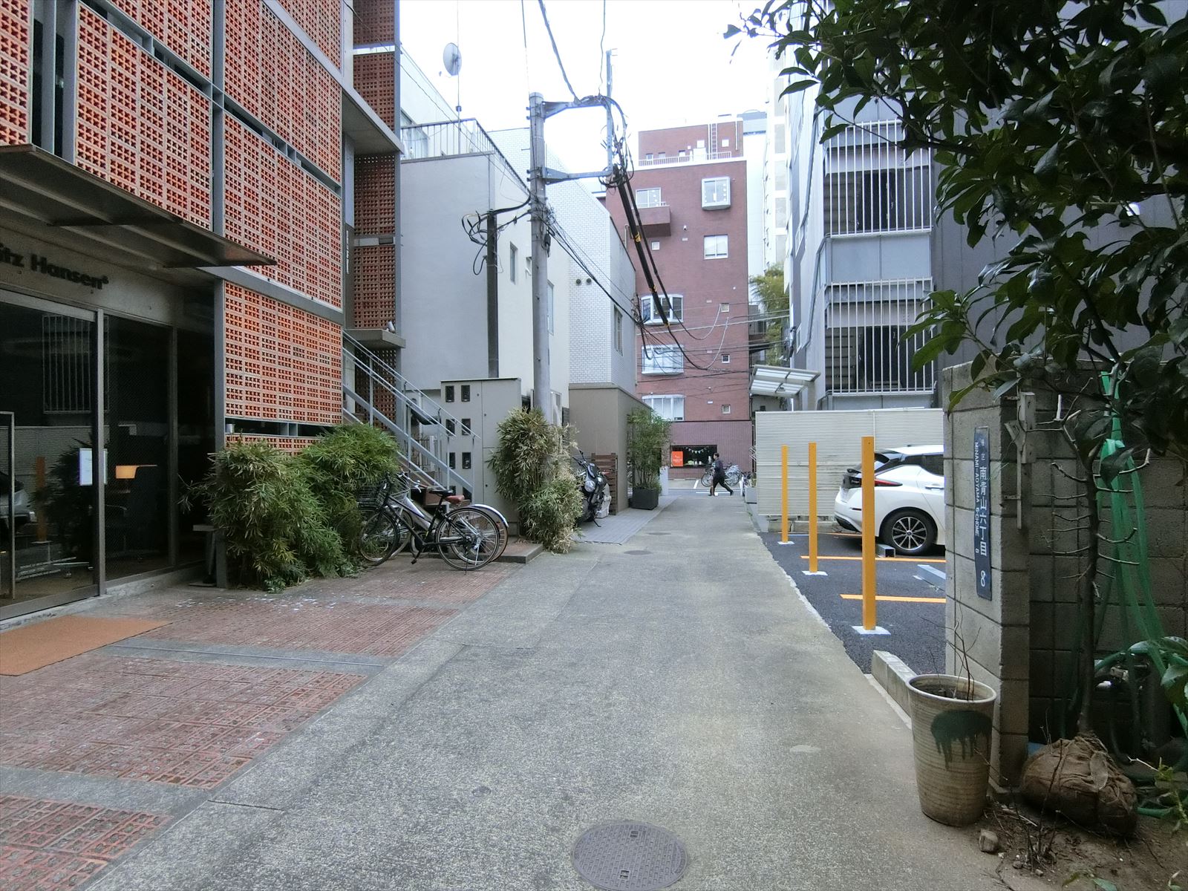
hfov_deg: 84.7
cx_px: 594
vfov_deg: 68.7
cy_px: 446
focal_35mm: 19
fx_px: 652
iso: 500
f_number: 2.7
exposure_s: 1/1000
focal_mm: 4.06
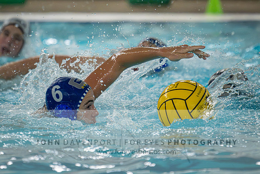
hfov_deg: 4.7
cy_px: 43
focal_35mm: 440
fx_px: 3178
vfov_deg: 3.1
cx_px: 79
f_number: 4
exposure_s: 1/1000
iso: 10000
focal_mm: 280
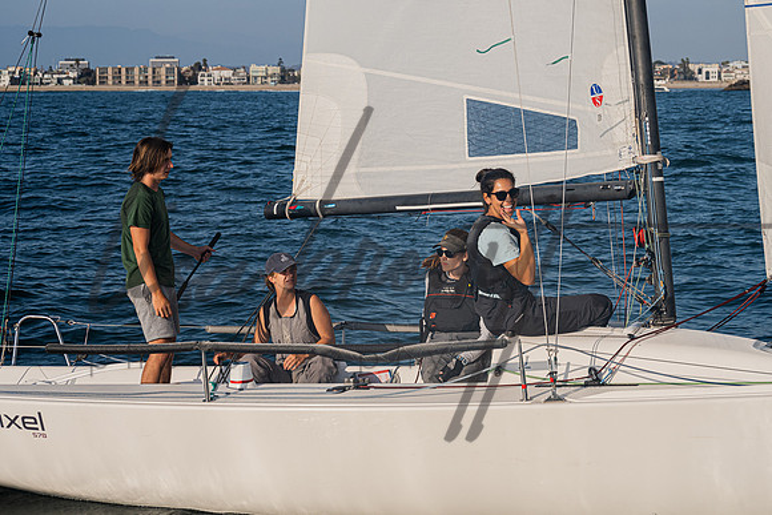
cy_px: 198
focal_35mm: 81
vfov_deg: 16.8
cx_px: 475
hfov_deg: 25.0
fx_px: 1737
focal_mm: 65
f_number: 6.3
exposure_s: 1/1250
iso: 400
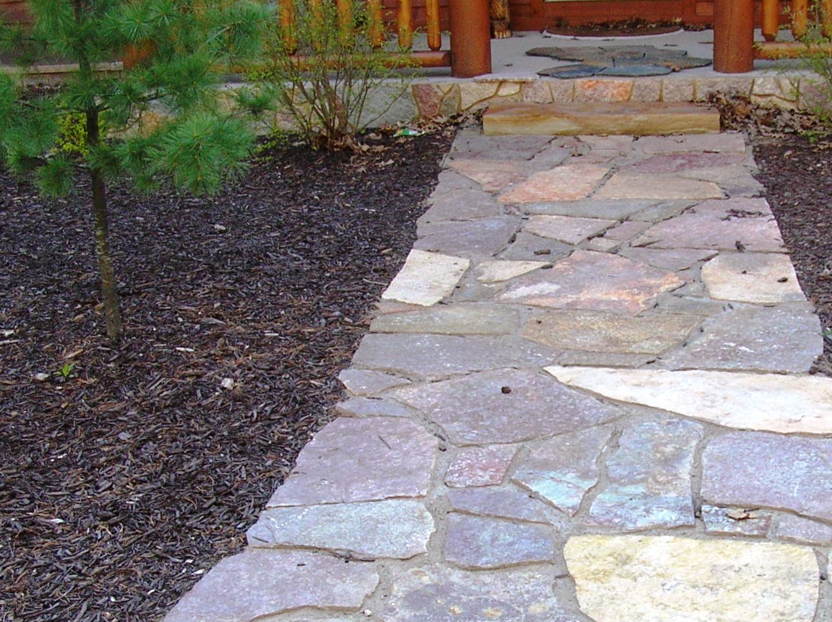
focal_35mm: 63
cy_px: 394
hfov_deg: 30.3
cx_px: 620
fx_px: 1513
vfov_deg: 23.2
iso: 50
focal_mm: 5.8
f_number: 2.8
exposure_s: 1/66.5
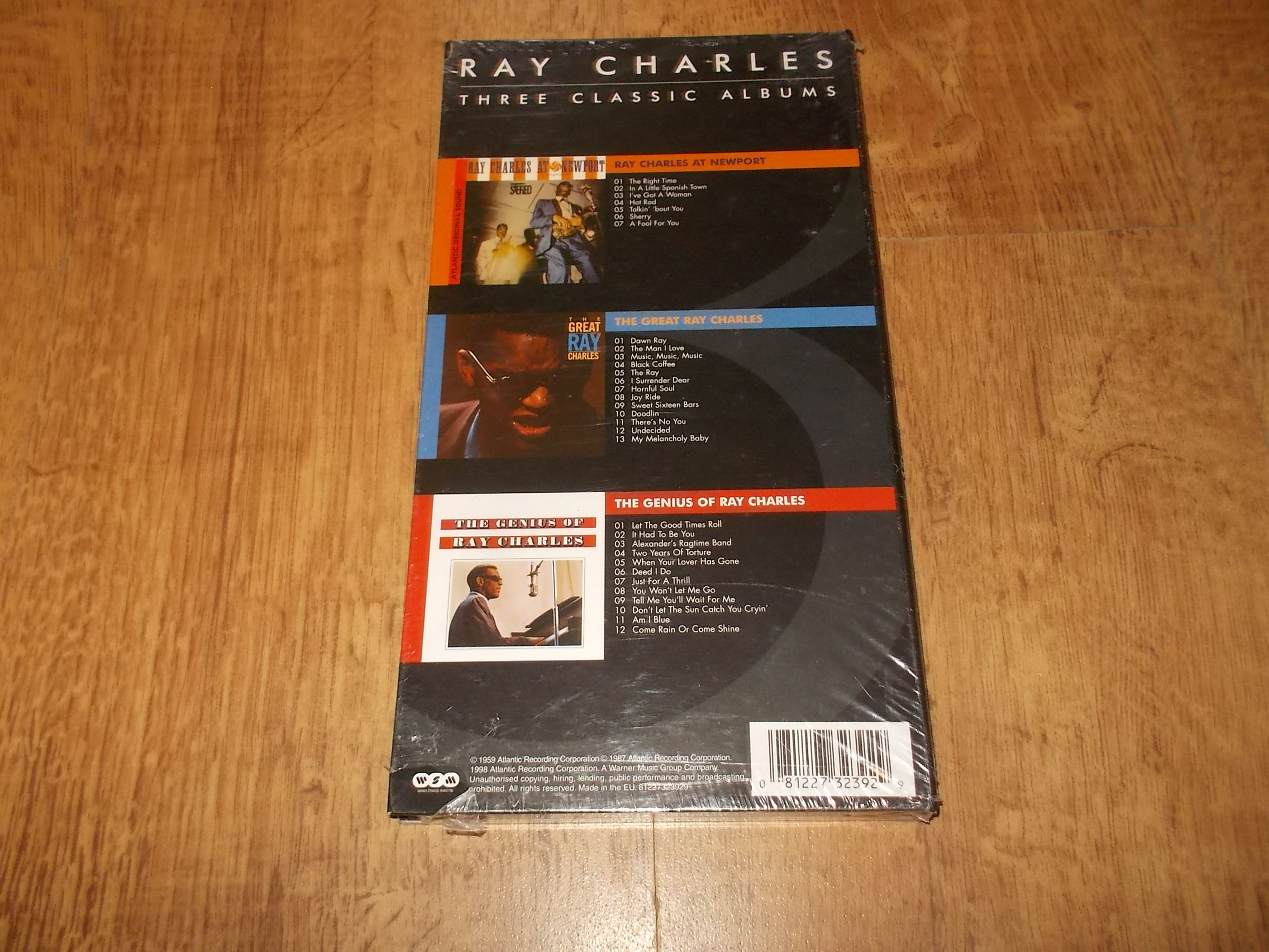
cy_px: 476
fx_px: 1063
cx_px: 634
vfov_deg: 48.2
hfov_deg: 61.7
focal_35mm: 29
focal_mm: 4.1
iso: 200
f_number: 3.3
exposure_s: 1/30
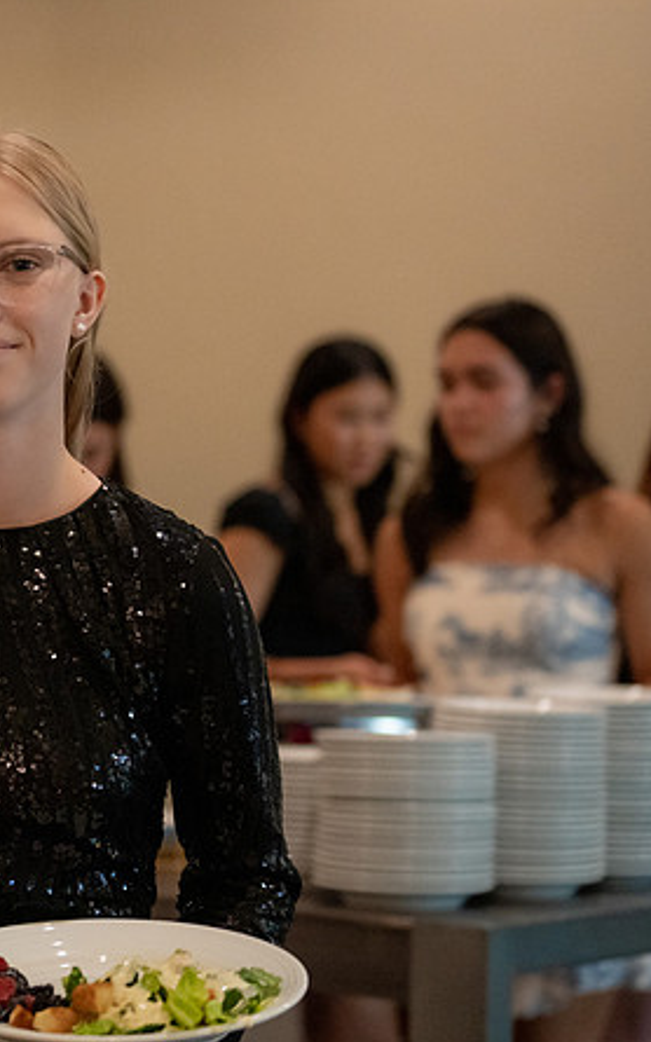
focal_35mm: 112
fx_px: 3180
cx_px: 34
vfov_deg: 18.6
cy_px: 520
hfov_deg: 11.6
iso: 4000
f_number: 2.8
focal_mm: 70
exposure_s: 1/320
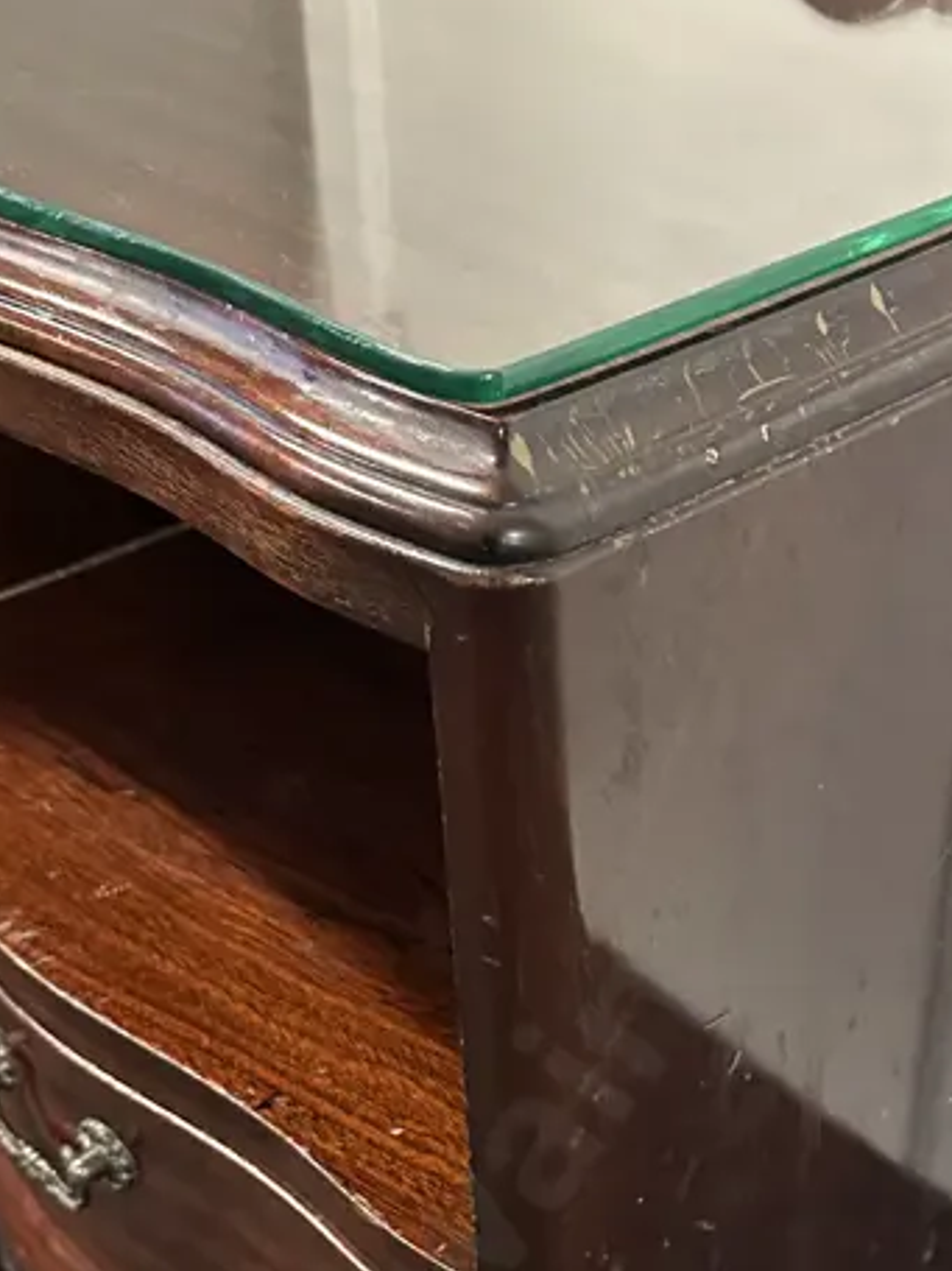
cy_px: 958
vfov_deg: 34.8
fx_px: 1981
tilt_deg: -40.0
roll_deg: -1.1
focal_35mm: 54
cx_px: 681
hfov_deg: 26.8
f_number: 1.78
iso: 800
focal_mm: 6.86
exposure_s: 1/50
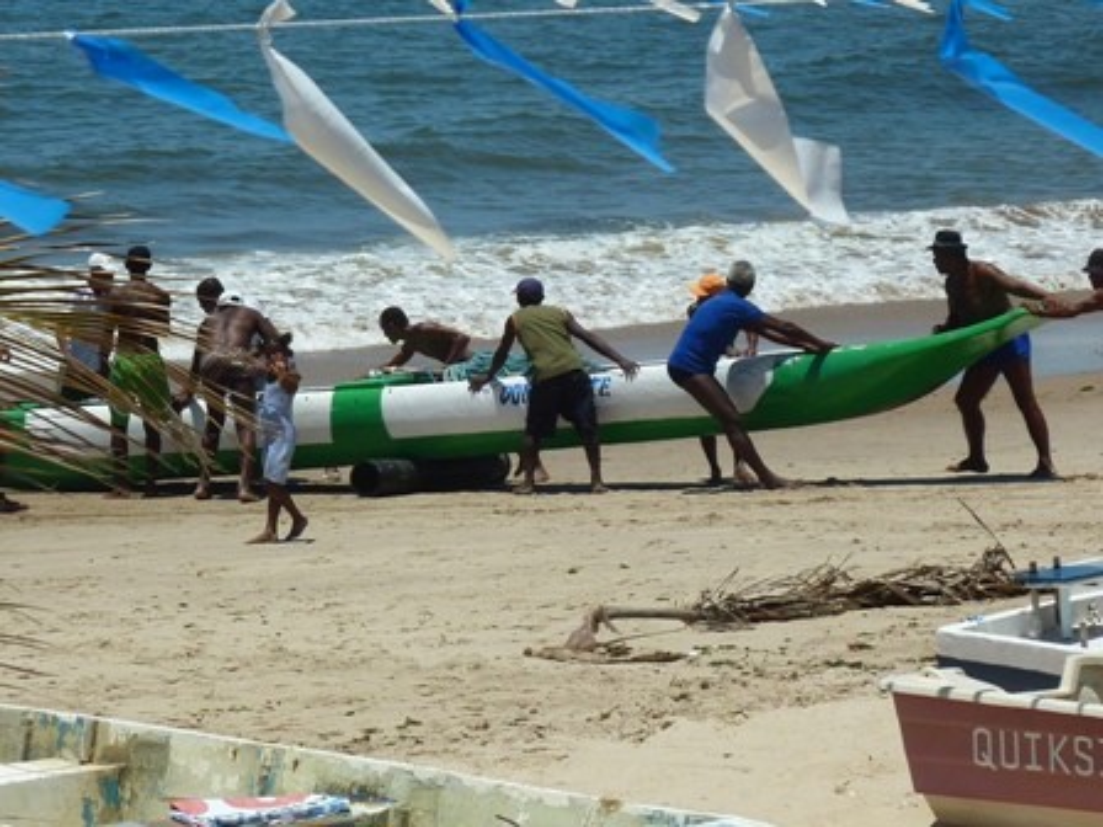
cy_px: 414
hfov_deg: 10.0
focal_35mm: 198
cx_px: 552
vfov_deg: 7.5
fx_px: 6309
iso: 80
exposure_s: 1/800
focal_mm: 22.5
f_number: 5.6
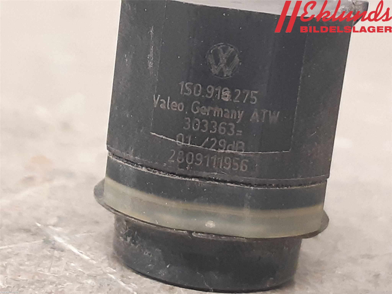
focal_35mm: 26
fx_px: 294
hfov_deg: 67.3
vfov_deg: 53.1
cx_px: 196
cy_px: 147
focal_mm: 3.93
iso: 200
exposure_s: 1/25
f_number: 1.7
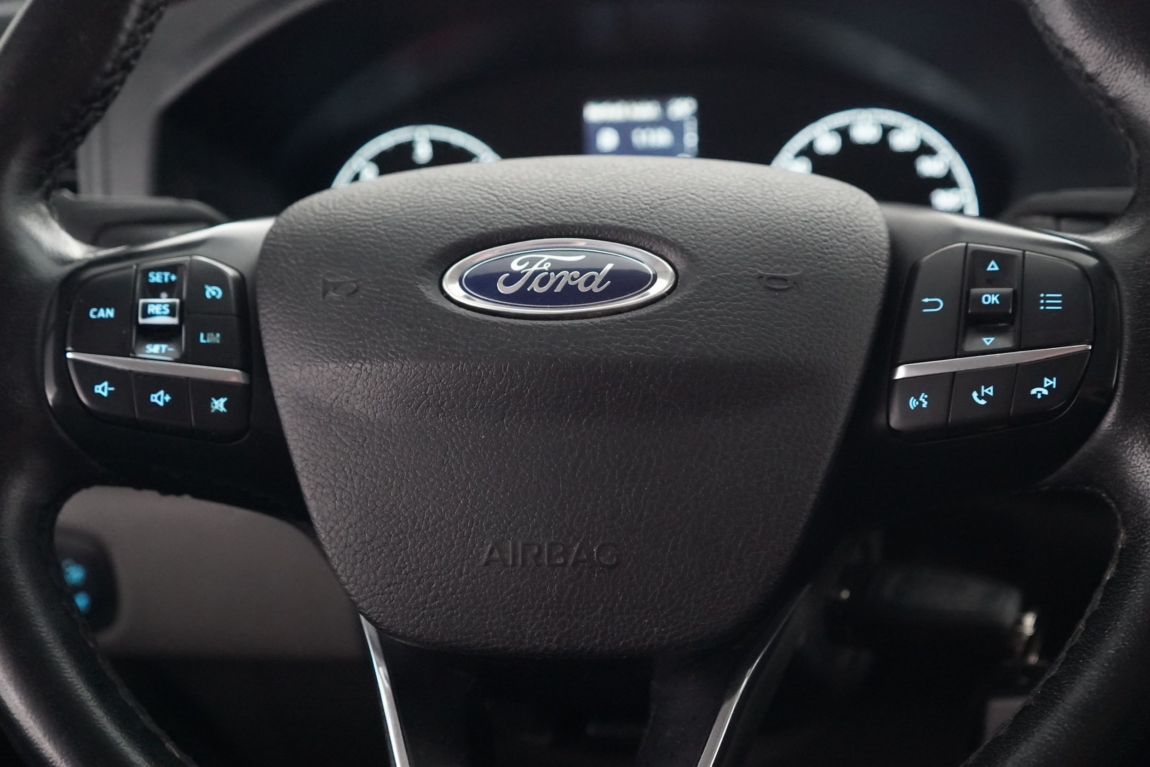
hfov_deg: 46.4
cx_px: 575
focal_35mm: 42
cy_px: 384
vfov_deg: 31.9
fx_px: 1342
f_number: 3.5
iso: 12800
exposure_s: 1/40
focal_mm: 28
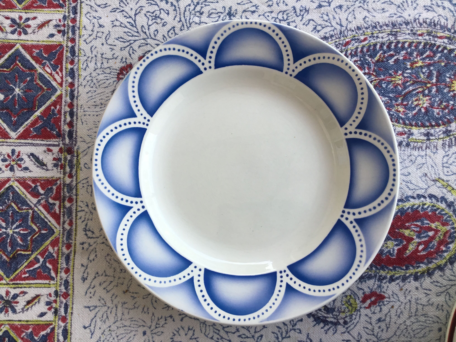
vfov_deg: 45.4
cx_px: 228
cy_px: 171
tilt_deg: -83.7
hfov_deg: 58.4
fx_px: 408
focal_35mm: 31
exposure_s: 1/100
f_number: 2.4
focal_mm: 3.3
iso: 32
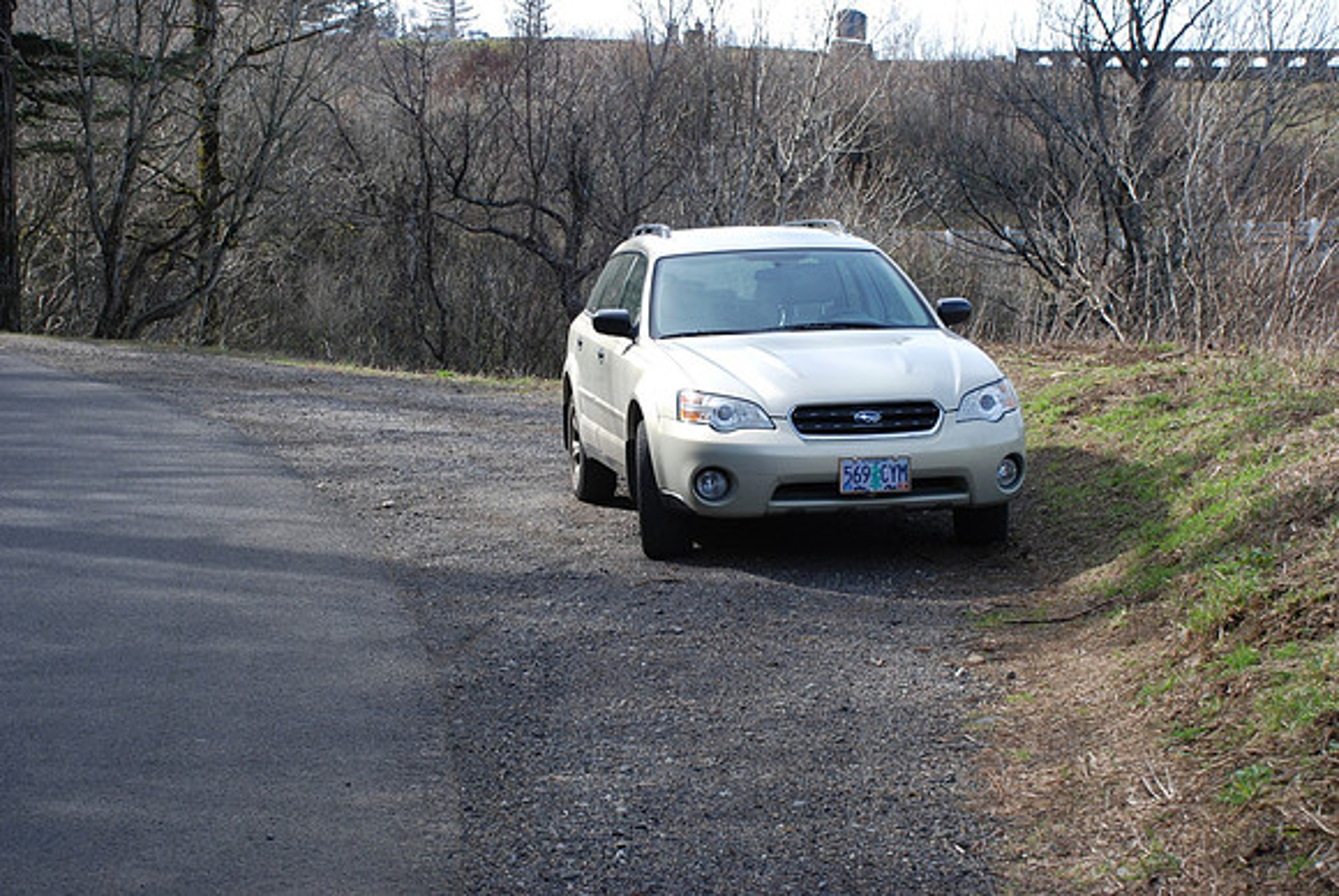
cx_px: 670
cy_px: 448
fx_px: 2234
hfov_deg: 33.4
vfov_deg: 22.7
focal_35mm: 60
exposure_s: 1/320
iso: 200
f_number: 5
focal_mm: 40
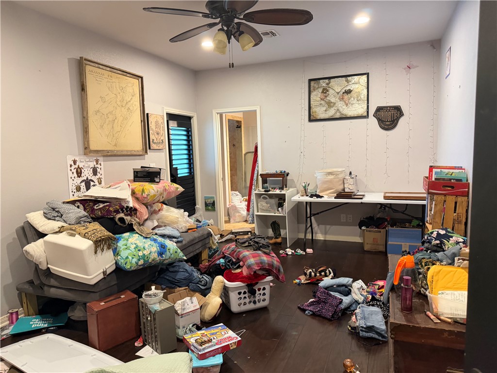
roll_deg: +3.0
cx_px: 248
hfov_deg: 71.6
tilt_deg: -6.4
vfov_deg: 56.8
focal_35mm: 24
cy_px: 186
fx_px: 345
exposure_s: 1/60
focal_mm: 6.76
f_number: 1.78
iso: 500
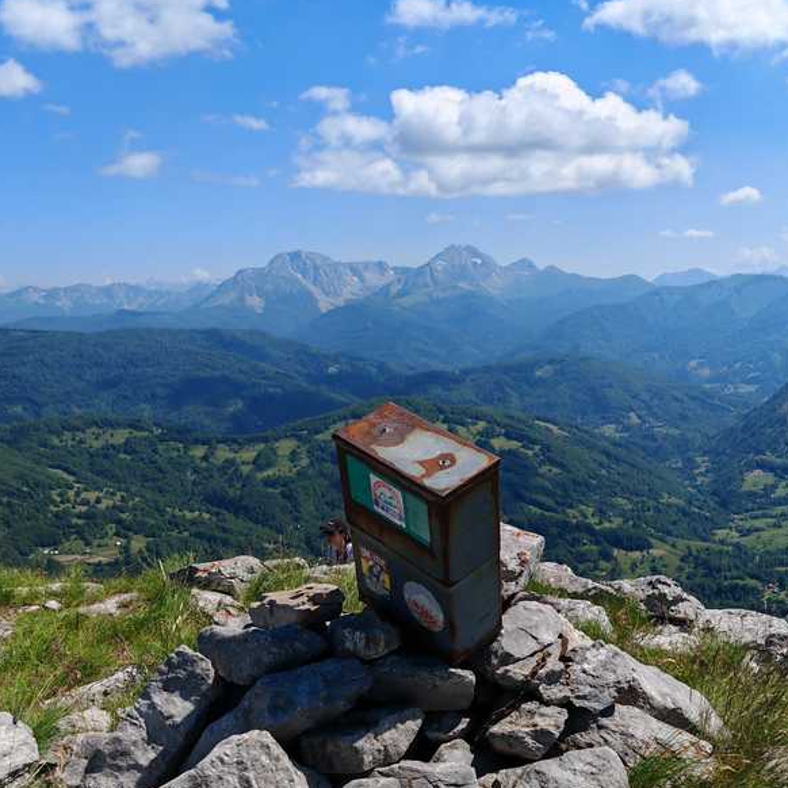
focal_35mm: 42
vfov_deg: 39.6
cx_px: 471
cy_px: 513
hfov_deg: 39.9
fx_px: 1082
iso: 50
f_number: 1.6
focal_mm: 7.62
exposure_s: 1/3501
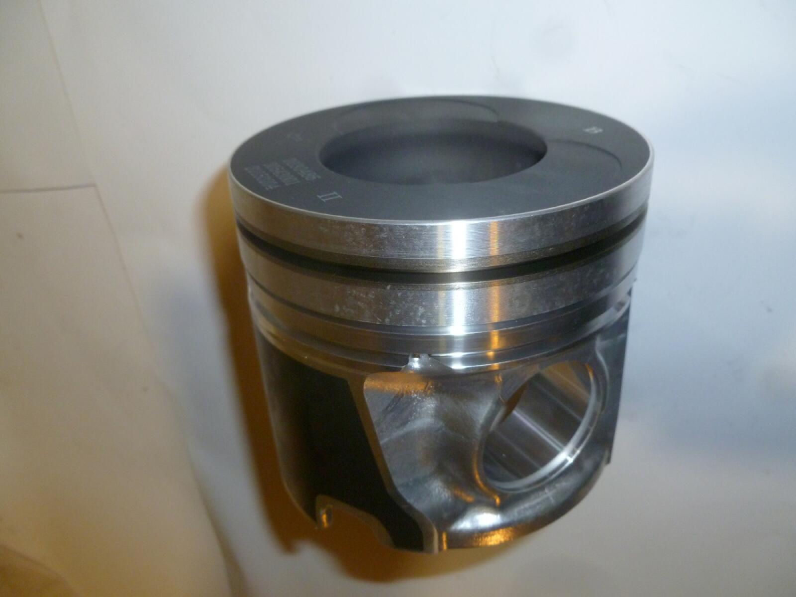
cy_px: 298
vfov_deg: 49.7
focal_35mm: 28
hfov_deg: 63.4
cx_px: 398
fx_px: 644
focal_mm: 5
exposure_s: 1/30
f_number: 3.3
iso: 320
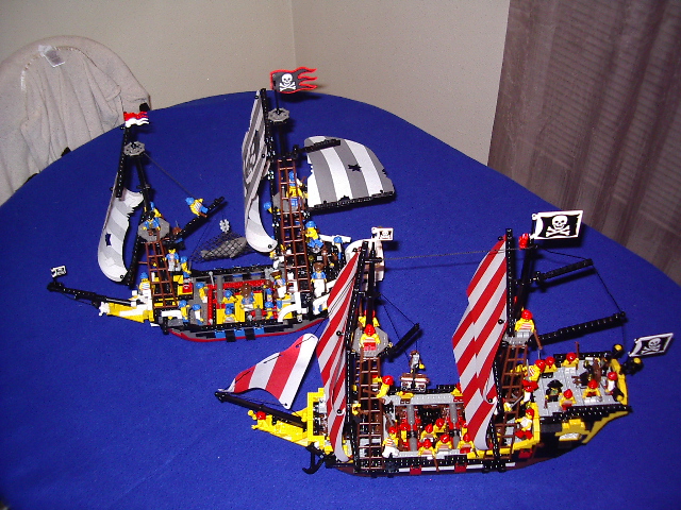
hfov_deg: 49.0
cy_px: 255
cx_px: 340
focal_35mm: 38
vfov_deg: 37.7
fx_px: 748
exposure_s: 1/60
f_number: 2.6
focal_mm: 5.8
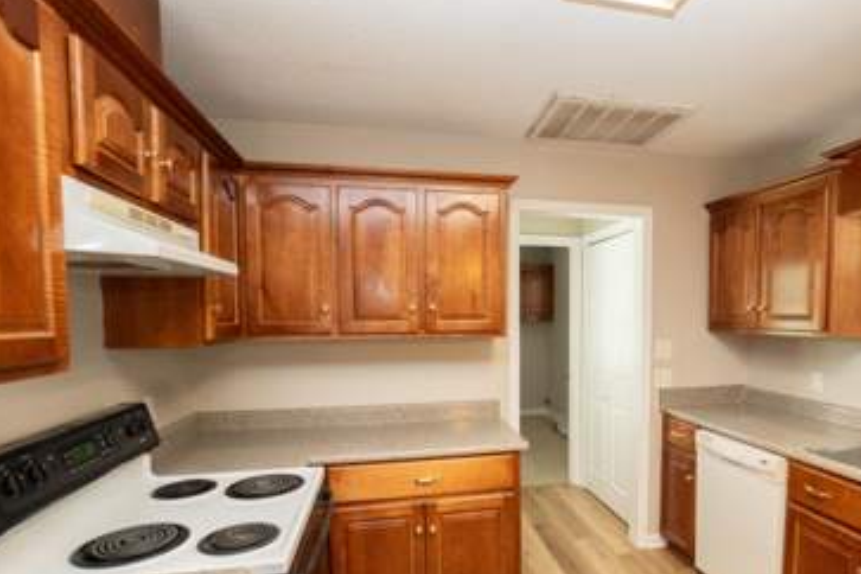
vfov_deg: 61.0
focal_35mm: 20
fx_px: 478
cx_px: 519
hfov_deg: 82.9
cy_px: 364
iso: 4000
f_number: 4
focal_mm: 10
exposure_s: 1/160
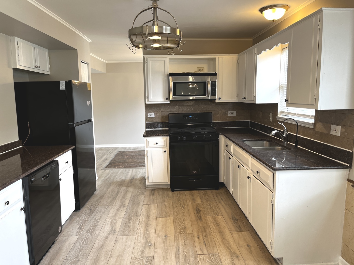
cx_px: 177
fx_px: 266
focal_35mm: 26
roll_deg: +0.6
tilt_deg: -8.2
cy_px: 132
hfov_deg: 67.3
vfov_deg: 53.1
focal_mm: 5.1
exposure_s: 1/60
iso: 80
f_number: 1.6
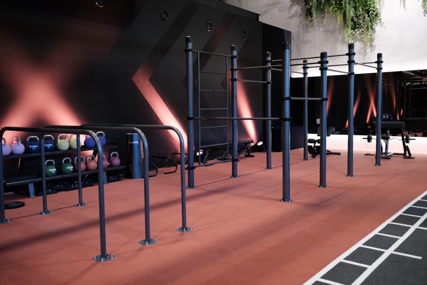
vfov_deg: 37.9
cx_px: 214
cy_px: 142
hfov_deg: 54.4
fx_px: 415
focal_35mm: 35
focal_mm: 23
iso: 500
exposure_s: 1/20
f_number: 2
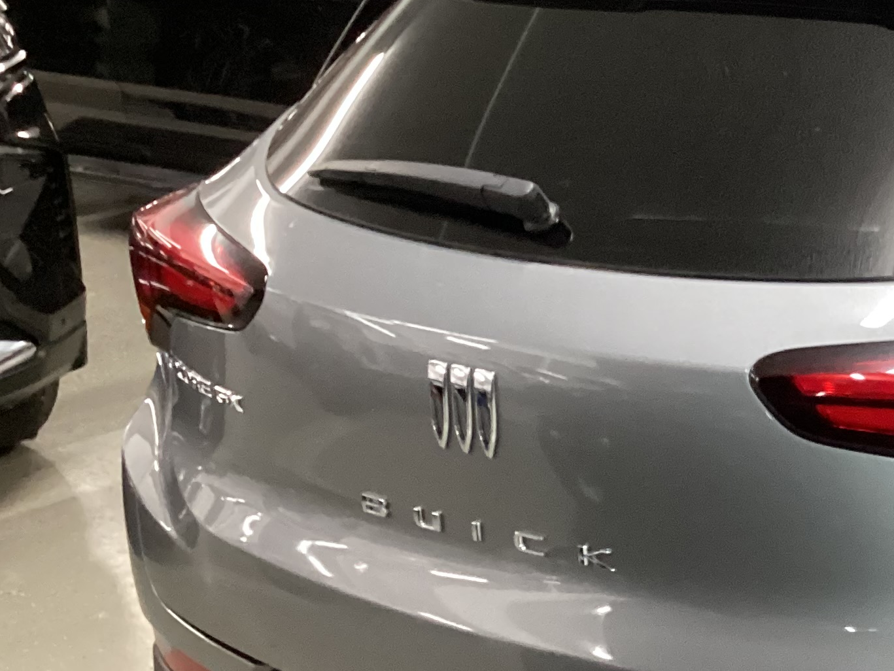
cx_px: 1004
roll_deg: +0.7
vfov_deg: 19.8
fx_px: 1912
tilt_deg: -19.5
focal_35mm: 74
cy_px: 462
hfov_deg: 24.4
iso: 320
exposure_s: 1/33
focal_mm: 3.3
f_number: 2.4
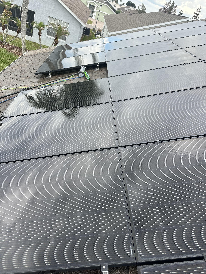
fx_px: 190
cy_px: 137
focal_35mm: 24
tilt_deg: -33.4
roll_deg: -22.3
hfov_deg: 56.8
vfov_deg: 71.6
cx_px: 103
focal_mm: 6.86
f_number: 1.78
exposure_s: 1/935
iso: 80
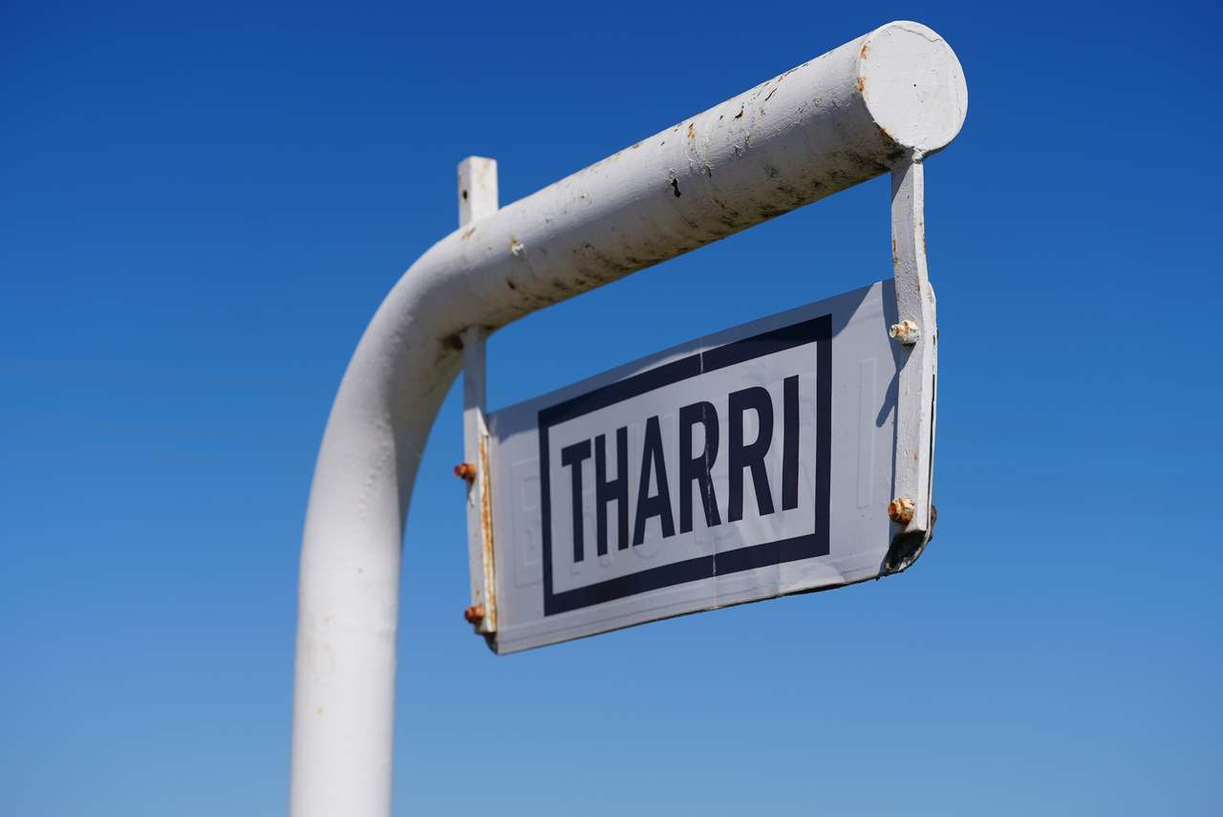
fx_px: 2549
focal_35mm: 75
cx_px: 612
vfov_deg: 18.2
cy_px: 408
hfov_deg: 27.0
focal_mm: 75
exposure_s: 1/1250
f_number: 5
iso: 80
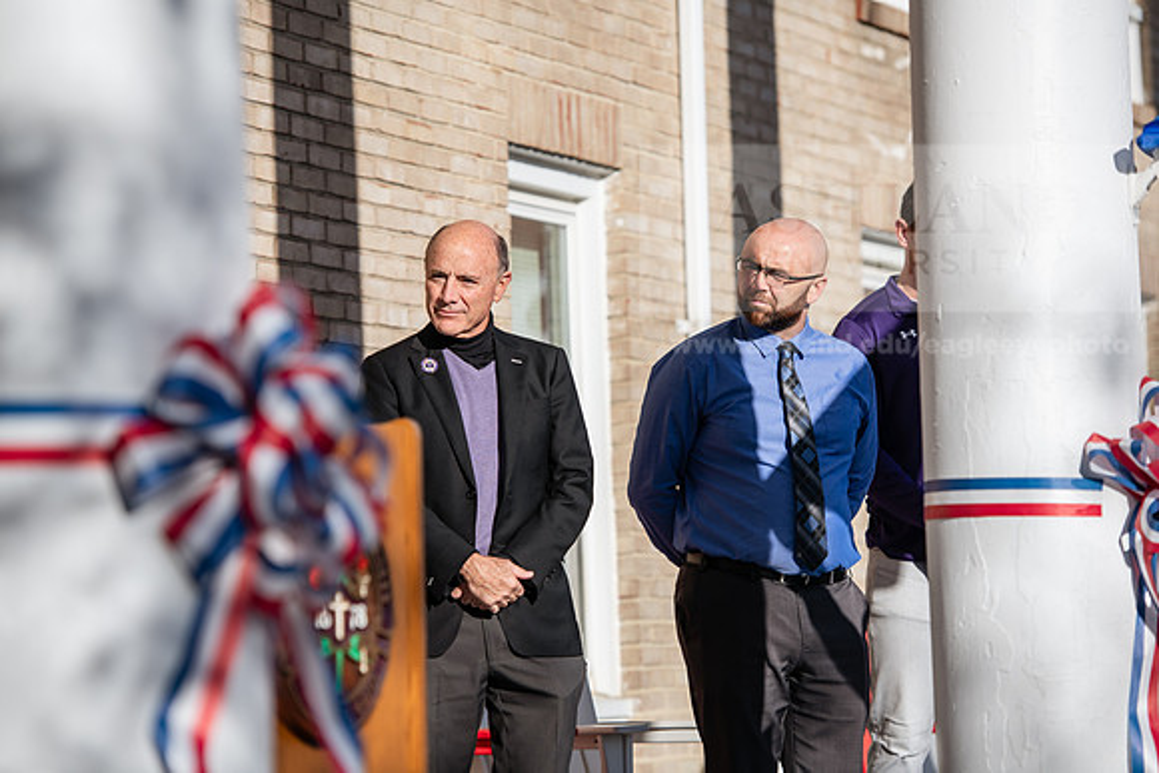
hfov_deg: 15.2
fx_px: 4347
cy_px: 386
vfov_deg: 10.2
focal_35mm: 135
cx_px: 580
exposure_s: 1/1250
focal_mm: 135
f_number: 3.5
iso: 80
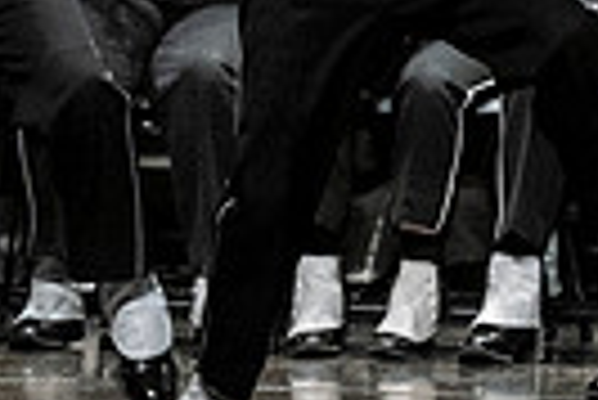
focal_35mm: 915
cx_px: -508
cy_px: -180
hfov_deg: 2.2
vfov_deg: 1.5
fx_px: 15216
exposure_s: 1/500
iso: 4000
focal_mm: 140
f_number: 4
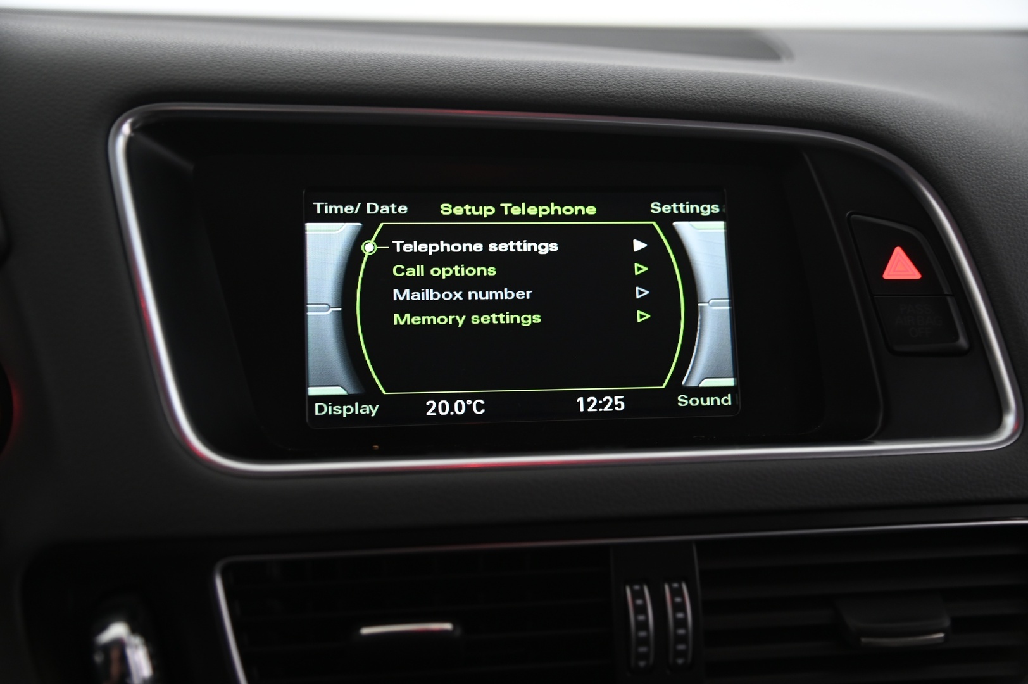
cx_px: 514
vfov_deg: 28.0
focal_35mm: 48
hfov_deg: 41.1
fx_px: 1370
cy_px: 342
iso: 1000
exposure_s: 1/15
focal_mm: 48
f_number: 4
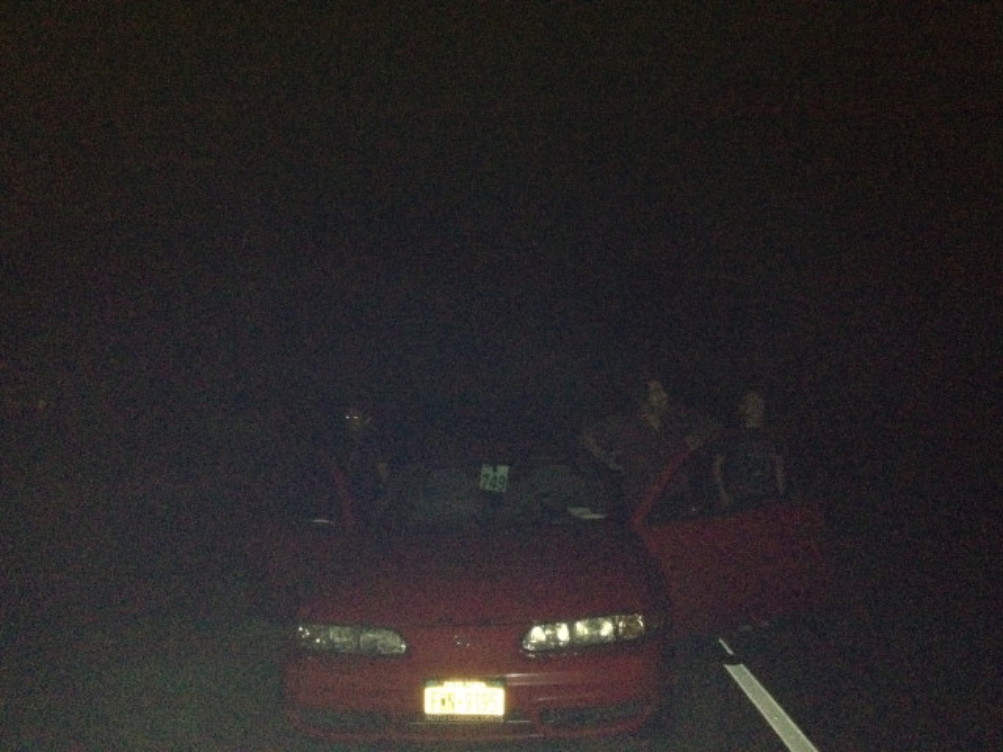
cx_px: 502
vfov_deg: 40.7
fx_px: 1014
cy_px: 376
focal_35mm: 35
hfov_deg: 52.6
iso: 800
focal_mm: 4.28
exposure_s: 1/16
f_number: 2.4
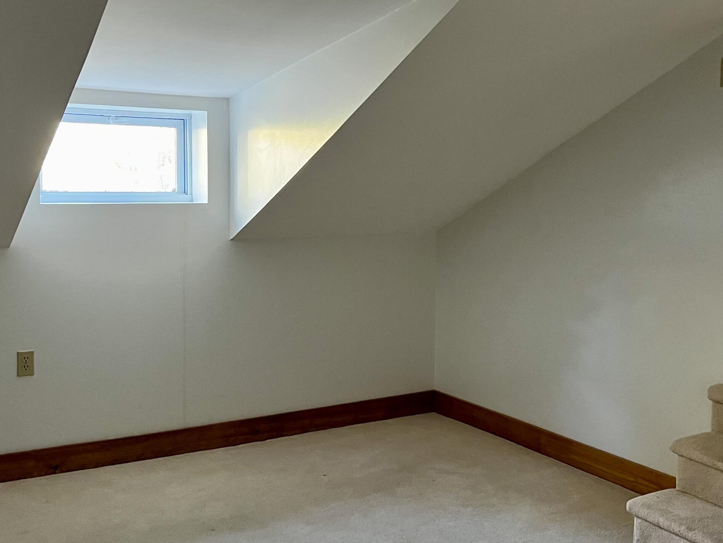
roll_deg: -0.6
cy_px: 237
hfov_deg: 45.7
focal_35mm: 41
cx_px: 401
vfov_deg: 35.1
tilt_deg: -4.9
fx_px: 856
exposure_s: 1/60
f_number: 1.5
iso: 320
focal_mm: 5.7
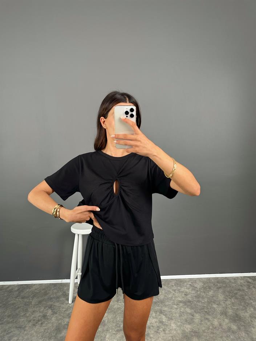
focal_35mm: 24
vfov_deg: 71.6
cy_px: 170
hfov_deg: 56.8
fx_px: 237
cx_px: 128
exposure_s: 1/121
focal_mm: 6.86
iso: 160
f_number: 1.78
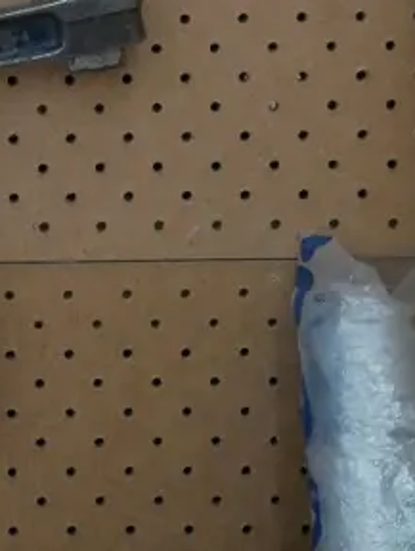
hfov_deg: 10.0
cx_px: -271
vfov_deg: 12.7
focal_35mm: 142
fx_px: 2263
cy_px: -421
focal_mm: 20
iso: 3200
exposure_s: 1/60
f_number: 5.6
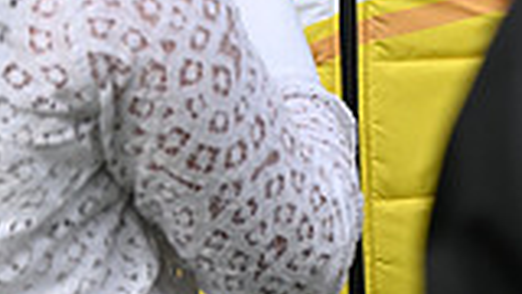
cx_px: 313
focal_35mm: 761
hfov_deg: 2.8
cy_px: -332
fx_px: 10533
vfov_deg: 1.6
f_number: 4.5
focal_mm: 200
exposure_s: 1/4000
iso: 800
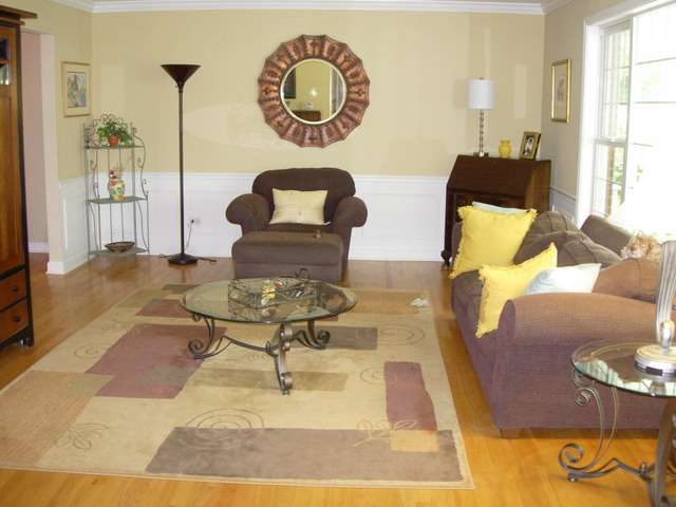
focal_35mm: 38
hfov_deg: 49.0
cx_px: 338
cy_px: 254
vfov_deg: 37.7
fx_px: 742
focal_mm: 7.8
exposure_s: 1/20.1
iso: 200
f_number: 2.8
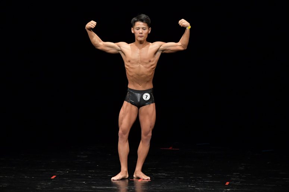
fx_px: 2287
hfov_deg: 7.2
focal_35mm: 285
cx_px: 144
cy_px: 96
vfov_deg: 4.8
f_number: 5.6
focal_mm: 190
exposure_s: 1/400
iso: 3200
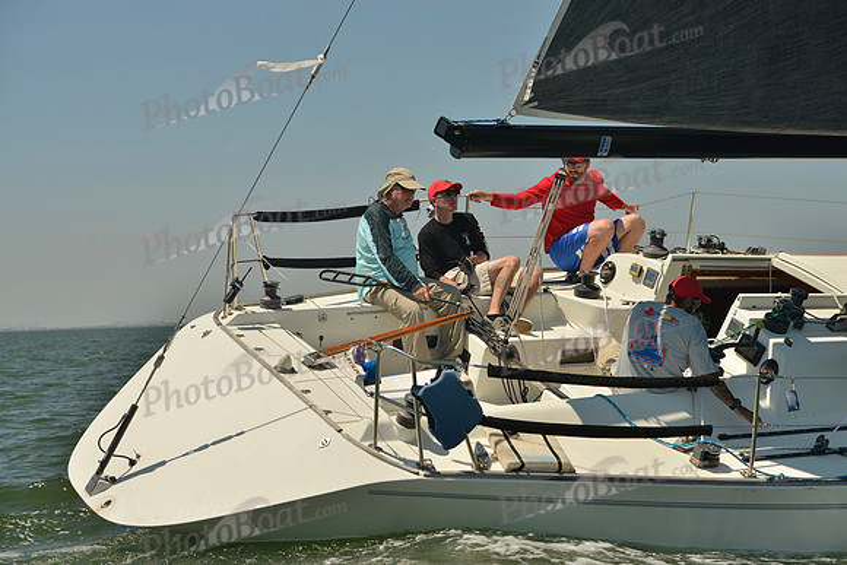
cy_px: 282
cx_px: 424
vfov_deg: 16.1
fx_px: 2000
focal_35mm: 85
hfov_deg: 23.9
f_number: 9
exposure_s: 1/640
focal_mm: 85
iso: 200
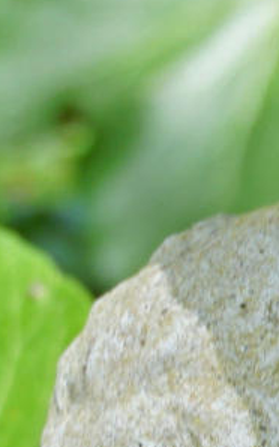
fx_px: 6943
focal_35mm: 570
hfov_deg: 2.3
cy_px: 338
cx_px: 1118
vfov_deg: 3.7
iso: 100
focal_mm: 37
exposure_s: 1/60
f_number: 5
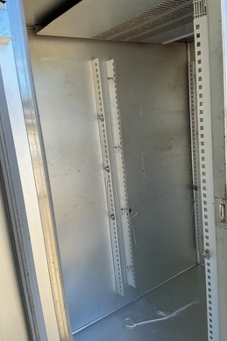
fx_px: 283
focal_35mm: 30
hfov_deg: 43.6
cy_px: 170
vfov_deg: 61.9
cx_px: 123
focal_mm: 3
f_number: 1.8
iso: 20
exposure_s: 1/192
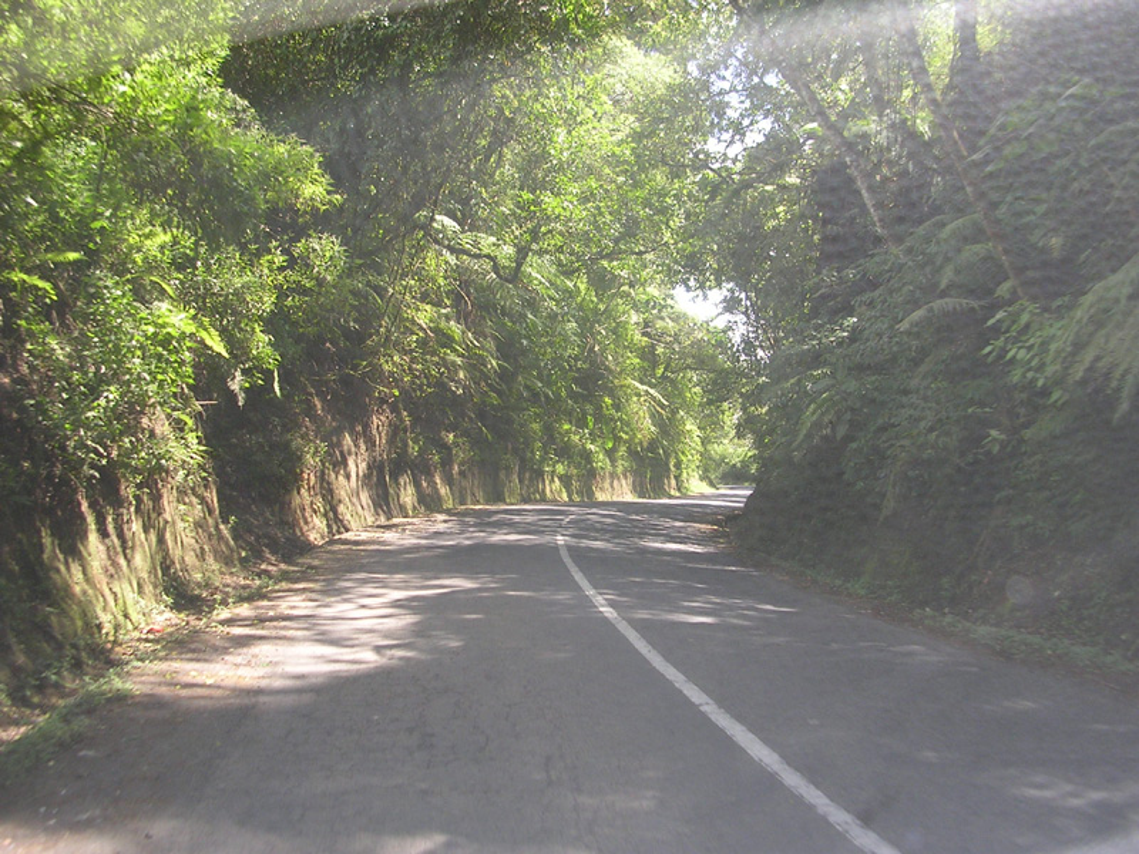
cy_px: 427
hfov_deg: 49.0
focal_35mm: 38
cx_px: 570
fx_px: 1250
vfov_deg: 37.7
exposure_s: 1/129
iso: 50
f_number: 2.8
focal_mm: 5.8
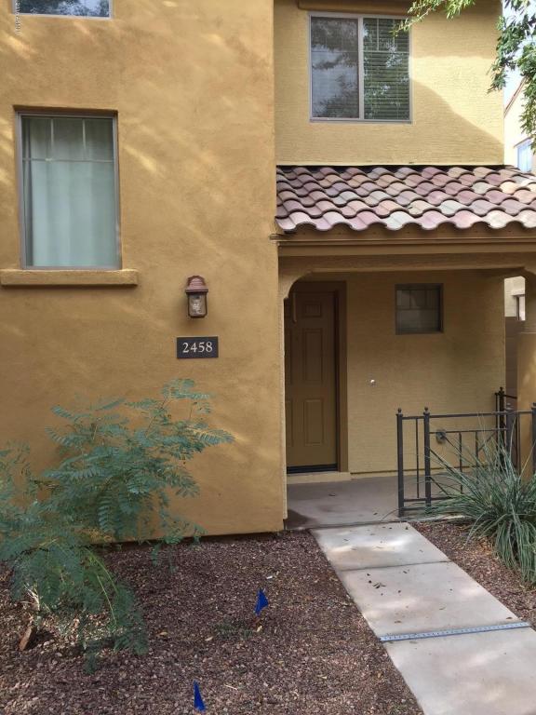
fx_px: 599
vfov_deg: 61.7
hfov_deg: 48.2
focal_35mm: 29
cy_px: 358
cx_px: 268
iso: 32
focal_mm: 4.15
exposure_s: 1/269
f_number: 2.2
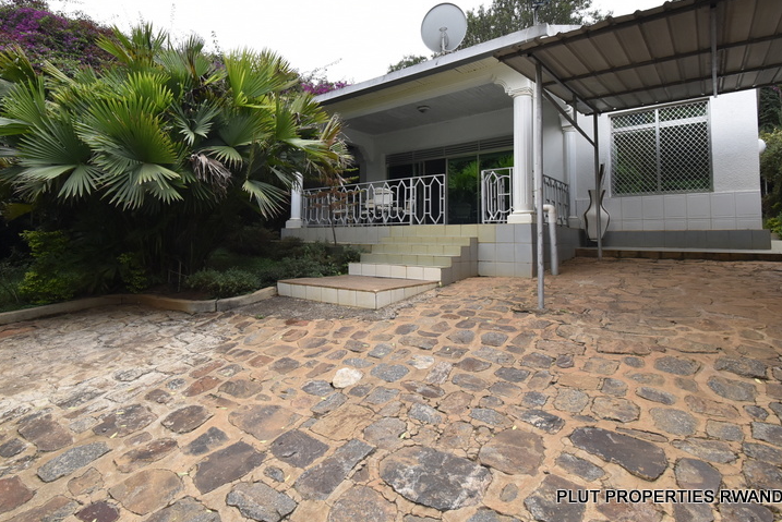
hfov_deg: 89.7
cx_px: 350
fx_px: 391
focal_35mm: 18
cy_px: 213
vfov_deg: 66.9
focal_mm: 10
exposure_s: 1/100
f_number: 8
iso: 500
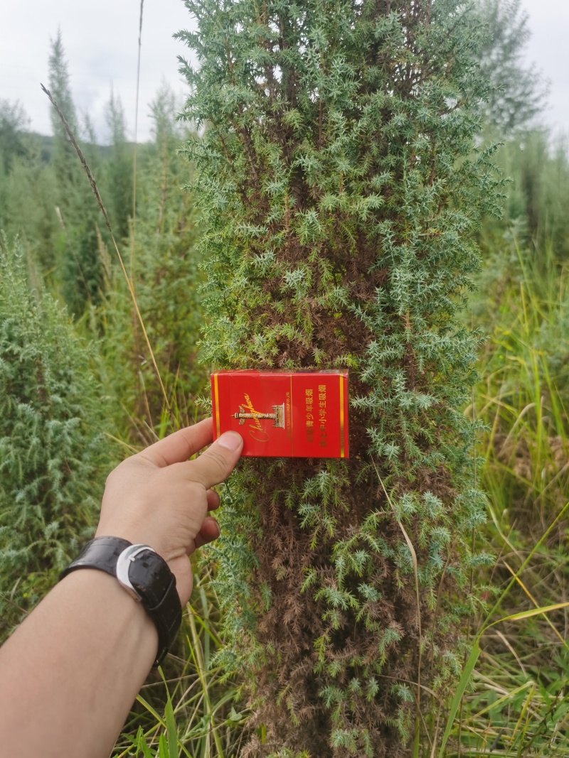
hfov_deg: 51.3
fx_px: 592
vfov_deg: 65.3
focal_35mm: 27
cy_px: 379
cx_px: 284
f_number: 1.6
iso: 50
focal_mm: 5.56
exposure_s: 1/2227
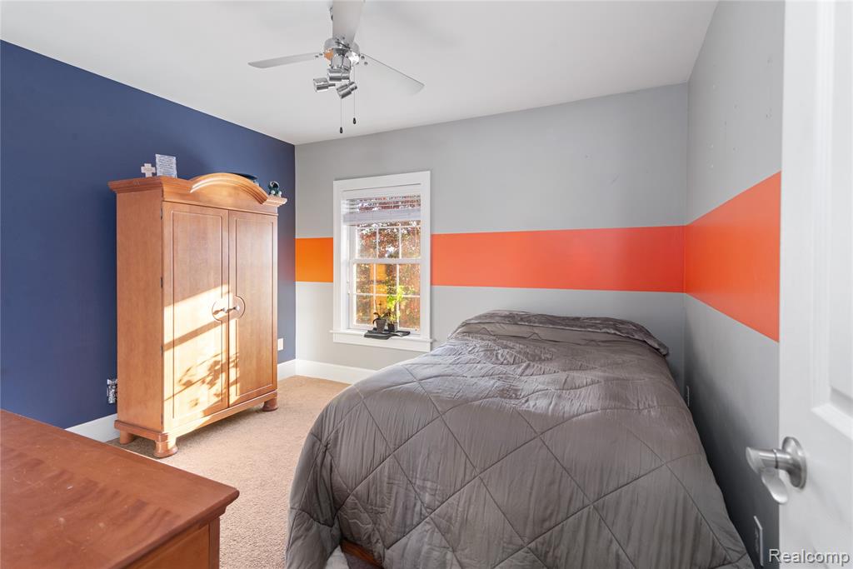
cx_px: 426
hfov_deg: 93.3
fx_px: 403
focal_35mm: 17
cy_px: 284
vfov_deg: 70.5
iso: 320
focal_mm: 17
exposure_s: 1/4
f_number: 9
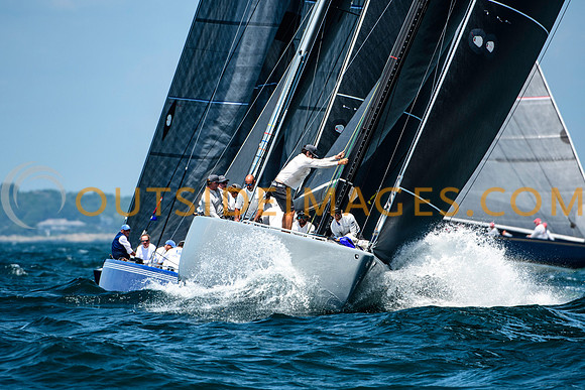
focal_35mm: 559
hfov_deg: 3.7
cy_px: 195
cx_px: 292
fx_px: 9090
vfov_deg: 2.5
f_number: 5.6
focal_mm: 360
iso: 400
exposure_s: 1/2000
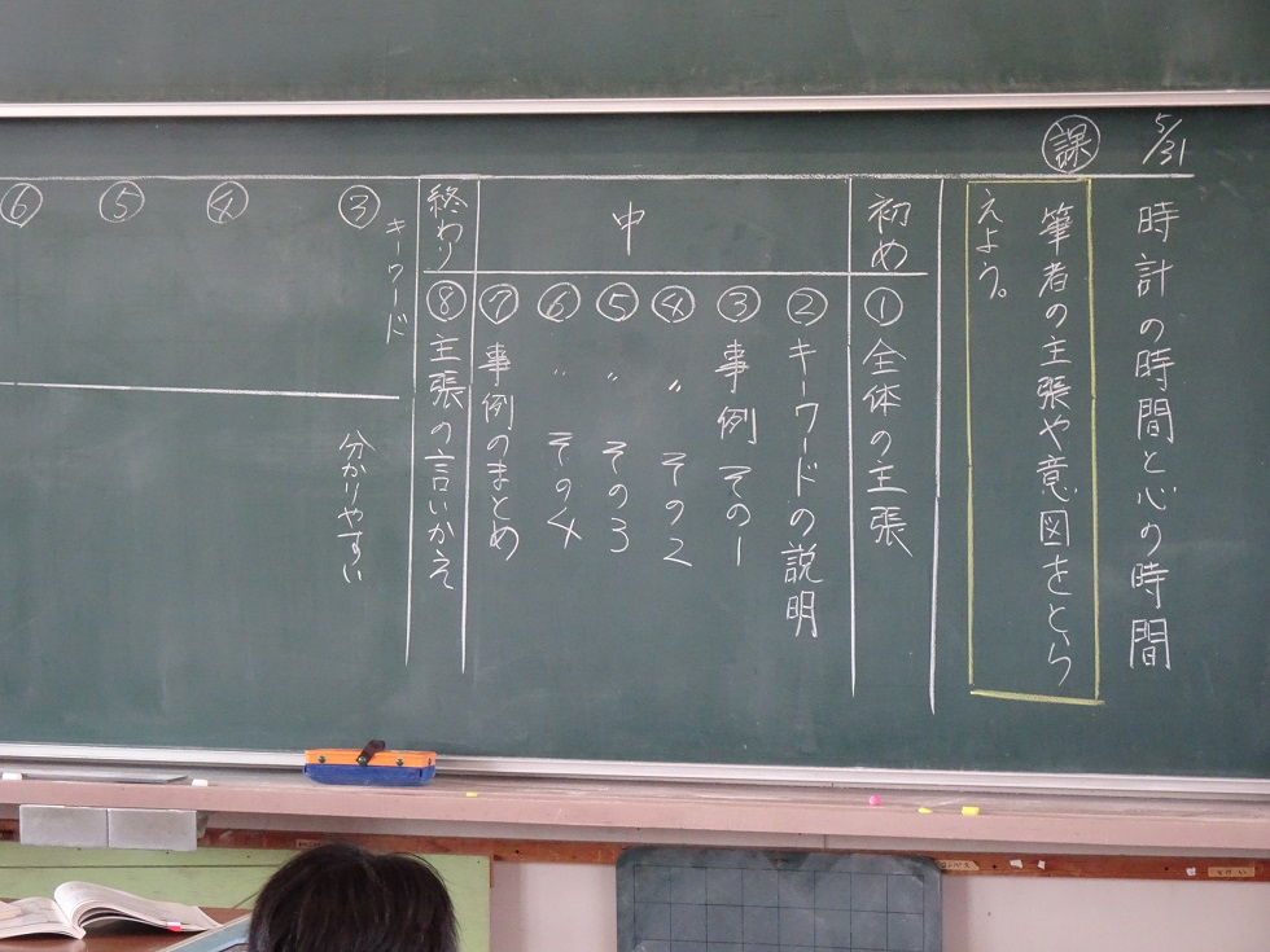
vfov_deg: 10.7
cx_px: 635
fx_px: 5100
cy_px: 476
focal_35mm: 139
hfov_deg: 14.2
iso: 800
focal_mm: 23.73
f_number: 5.6
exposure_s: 1/100
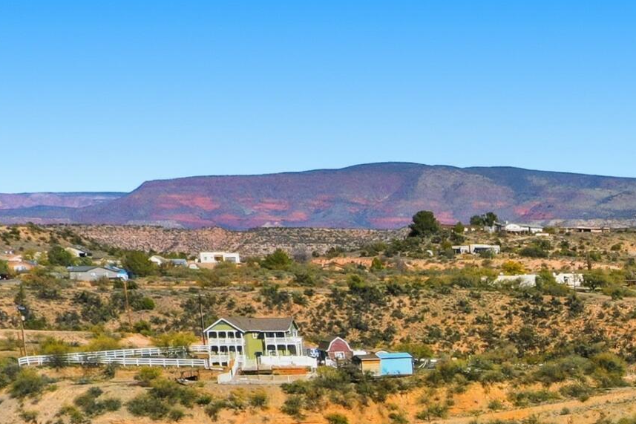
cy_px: 714
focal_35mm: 98
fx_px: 1731
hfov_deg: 18.2
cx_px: 985
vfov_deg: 12.9
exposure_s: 1/1600
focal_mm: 10.3
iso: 100
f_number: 7.1
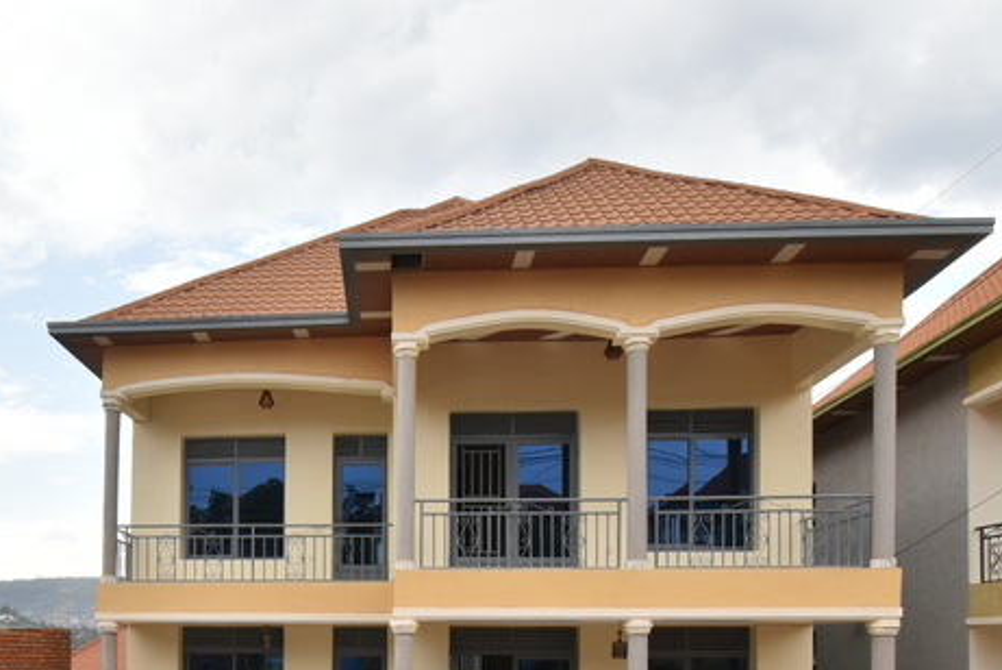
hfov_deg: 64.2
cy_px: 622
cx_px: 356
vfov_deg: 42.1
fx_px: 780
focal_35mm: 28
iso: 800
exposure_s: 1/500
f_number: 8
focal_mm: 10
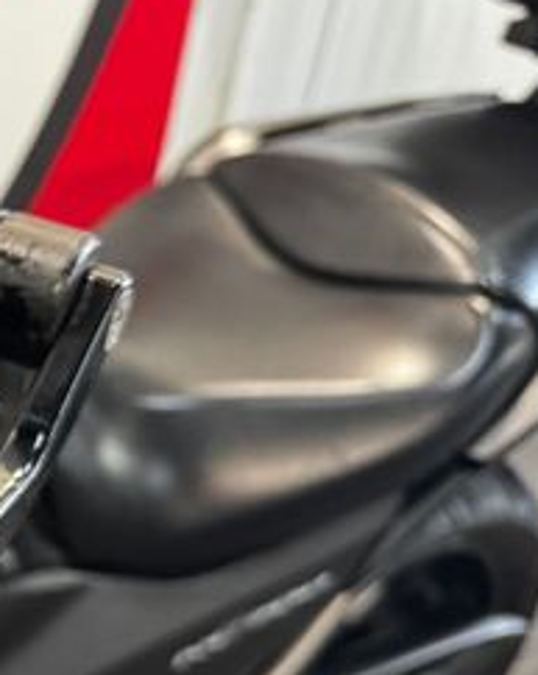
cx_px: -323
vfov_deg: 30.4
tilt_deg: -28.2
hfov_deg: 20.2
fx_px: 1236
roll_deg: -0.2
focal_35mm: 62
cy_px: 410
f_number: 1.78
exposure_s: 1/50
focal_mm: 6.76
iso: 800
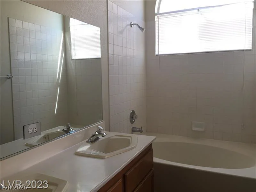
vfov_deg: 48.2
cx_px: 128
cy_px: 96
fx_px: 214
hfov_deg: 61.7
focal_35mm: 29
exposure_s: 1/120
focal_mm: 4.15
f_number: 2.2
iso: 50
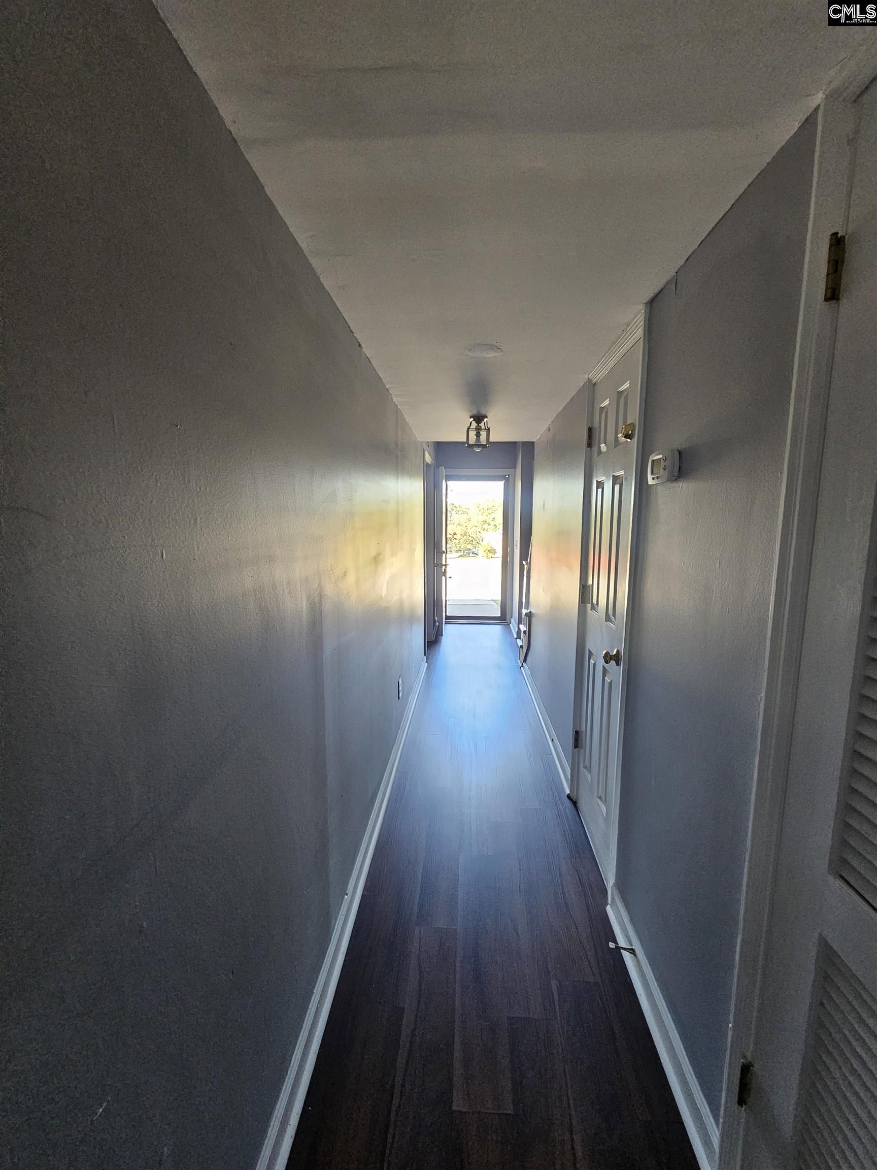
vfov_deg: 106.2
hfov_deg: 89.9
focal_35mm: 13
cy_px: 585
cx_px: 438
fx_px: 439
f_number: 2.2
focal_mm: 2.2
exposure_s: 1/77
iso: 320
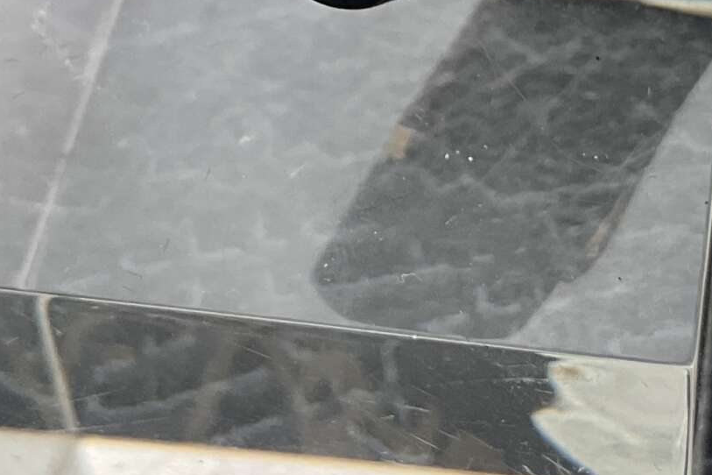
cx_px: 473
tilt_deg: -48.4
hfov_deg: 21.4
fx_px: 1879
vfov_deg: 14.2
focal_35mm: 95
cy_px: 4
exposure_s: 1/100
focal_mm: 3
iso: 32
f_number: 1.8
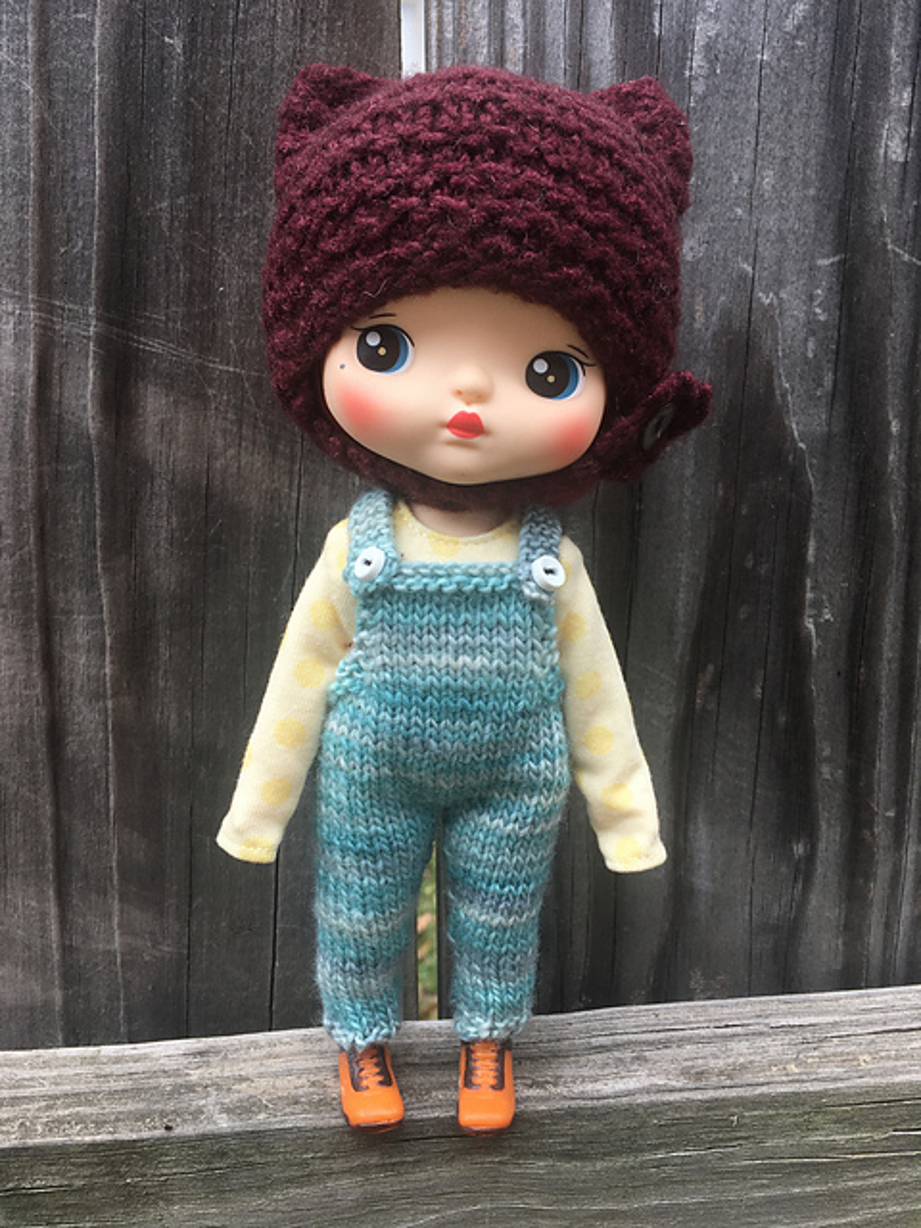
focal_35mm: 29
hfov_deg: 48.2
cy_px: 614
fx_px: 1029
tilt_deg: -12.6
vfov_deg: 61.7
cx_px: 460
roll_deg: +1.4
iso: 25
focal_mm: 4.15
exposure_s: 1/153
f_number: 2.2
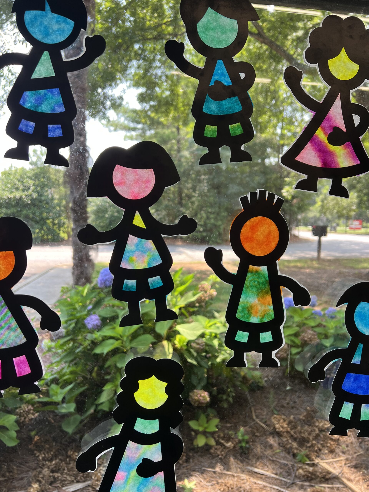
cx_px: 184
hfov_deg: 53.1
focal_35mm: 26
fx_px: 370
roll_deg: -1.2
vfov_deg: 67.3
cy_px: 246
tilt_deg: -3.0
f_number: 1.5
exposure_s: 1/121
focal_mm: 5.7
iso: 40
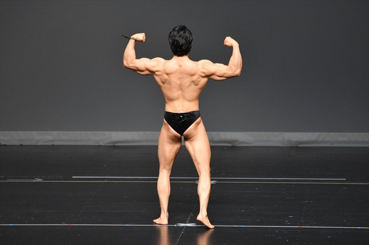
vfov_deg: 4.4
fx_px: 3227
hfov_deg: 6.5
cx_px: 184
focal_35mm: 315
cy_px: 122
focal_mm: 210
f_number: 5.6
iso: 2500
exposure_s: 1/400
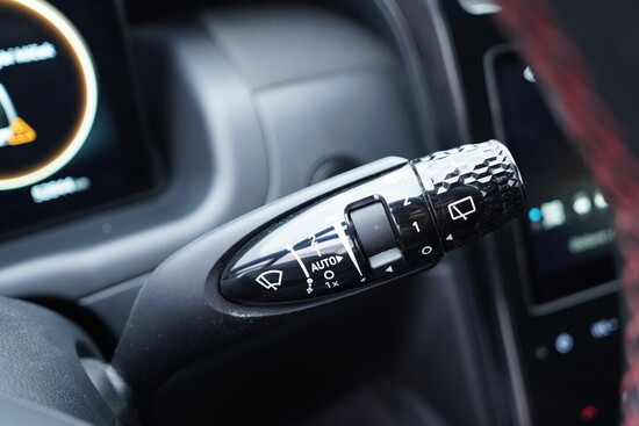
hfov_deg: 53.1
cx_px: 320
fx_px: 639
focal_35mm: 36
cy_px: 213
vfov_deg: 36.9
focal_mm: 24
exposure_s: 1/40
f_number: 2.8
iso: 500
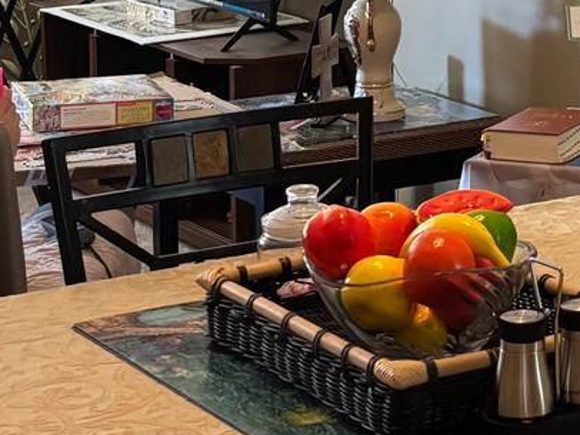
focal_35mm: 131
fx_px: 2196
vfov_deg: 11.1
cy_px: -107
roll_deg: -0.5
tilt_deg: -4.6
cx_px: 647
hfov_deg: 14.7
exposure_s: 1/60
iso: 400
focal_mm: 5.96
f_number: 1.6
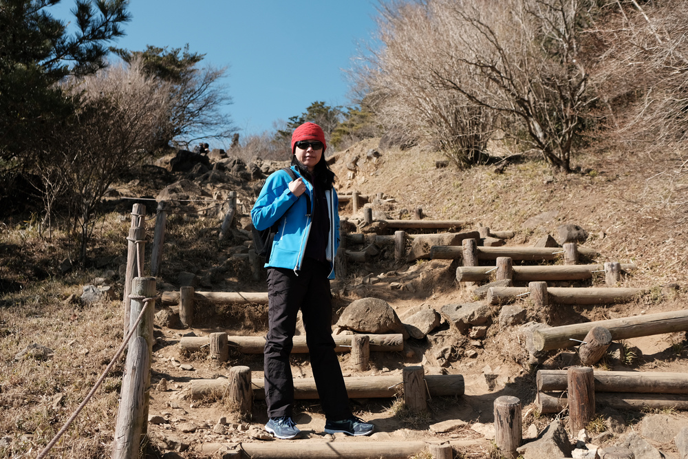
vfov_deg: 37.9
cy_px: 230
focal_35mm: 35
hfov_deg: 54.4
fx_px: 669
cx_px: 344
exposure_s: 1/1400
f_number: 3.6
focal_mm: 23
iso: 200
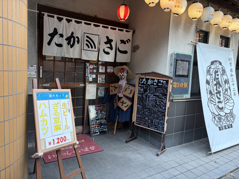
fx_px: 180
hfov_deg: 67.3
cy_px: 90
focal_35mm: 26
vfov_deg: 53.1
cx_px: 120
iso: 50
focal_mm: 5.96
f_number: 1.6
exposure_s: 1/146
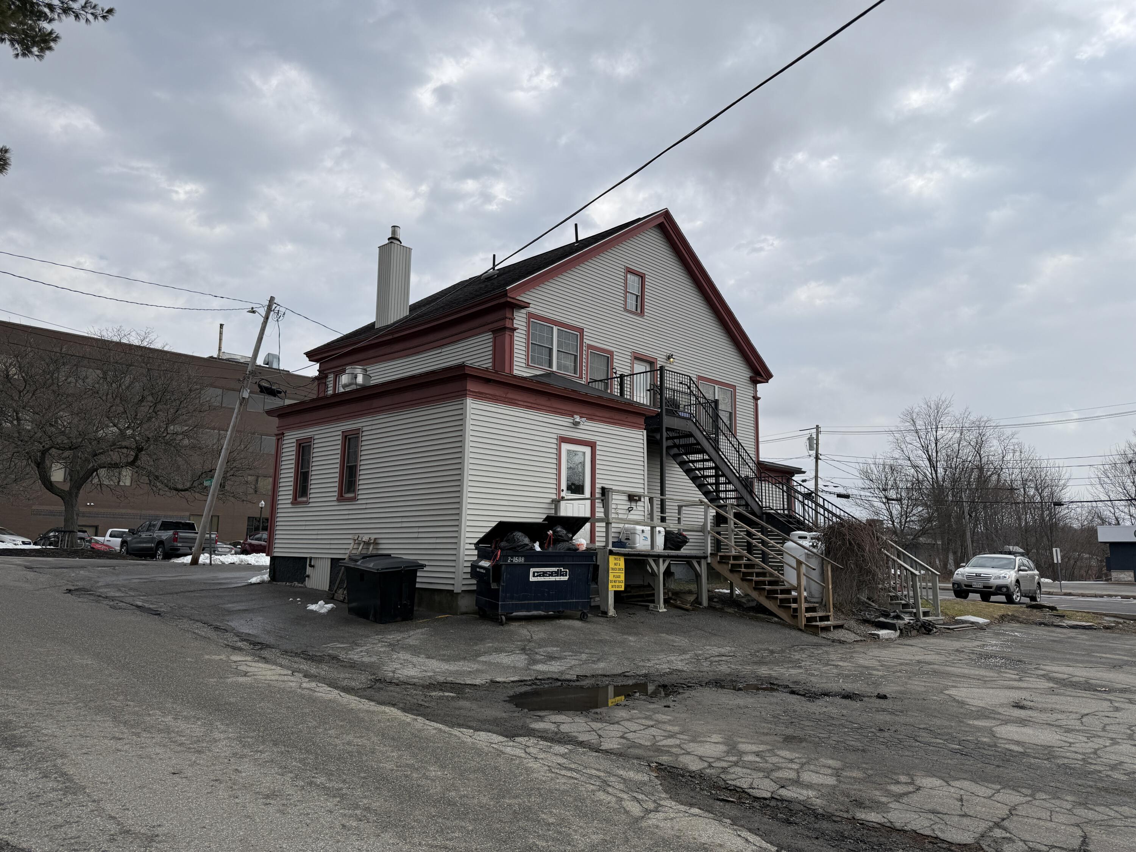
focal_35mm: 24
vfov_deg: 56.8
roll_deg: +1.0
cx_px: 568
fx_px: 788
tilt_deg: +10.3
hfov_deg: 71.6
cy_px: 426
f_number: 1.78
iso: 80
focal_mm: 6.76
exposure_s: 1/5319
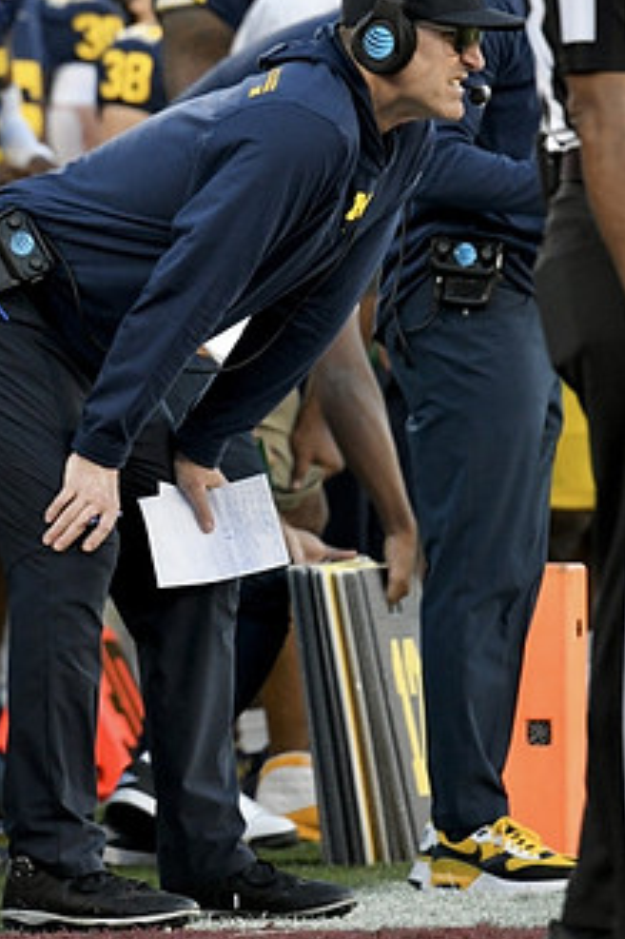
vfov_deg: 2.7
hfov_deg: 1.8
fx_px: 19785
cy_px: 331
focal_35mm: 759
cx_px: 233
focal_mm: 370
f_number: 5.6
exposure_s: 1/1000
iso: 2000
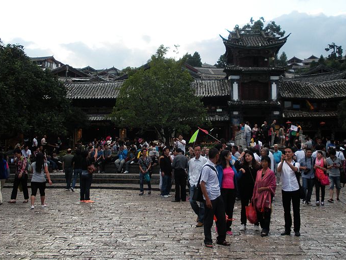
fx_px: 540
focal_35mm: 54
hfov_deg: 35.4
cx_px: 204
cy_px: 114
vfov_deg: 27.0
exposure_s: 1/150
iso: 64
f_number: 3.5
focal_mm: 6.3
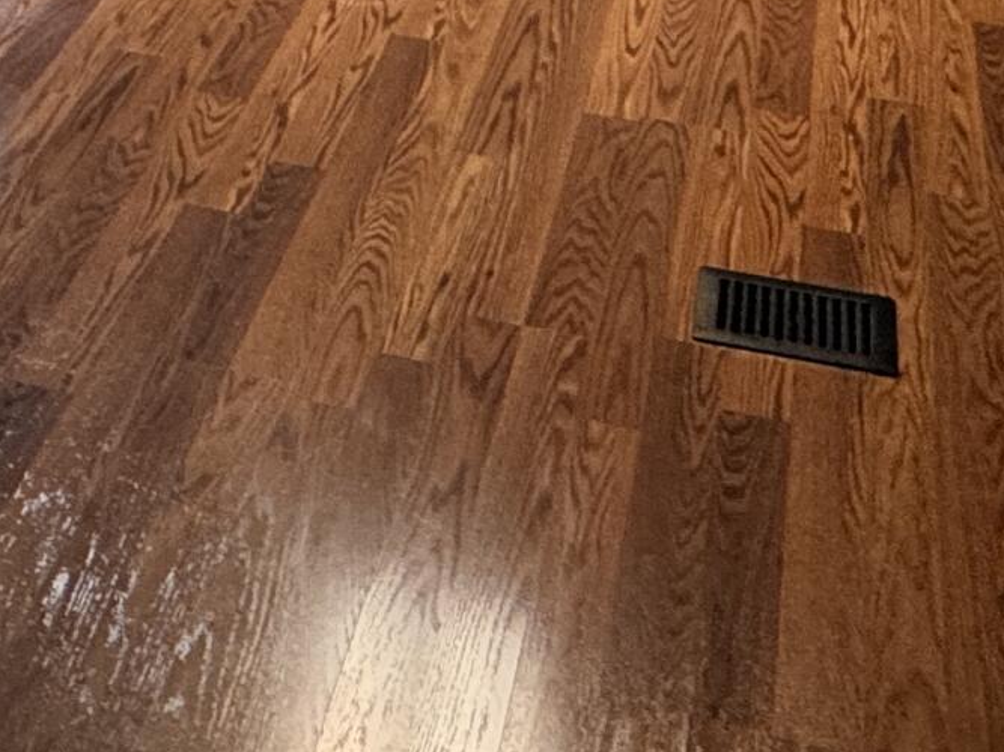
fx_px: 1827
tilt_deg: -8.8
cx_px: 354
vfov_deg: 17.5
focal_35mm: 63
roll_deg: +0.8
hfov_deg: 30.6
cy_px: -704
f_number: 2.2
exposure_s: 1/60
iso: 320
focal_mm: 2.22
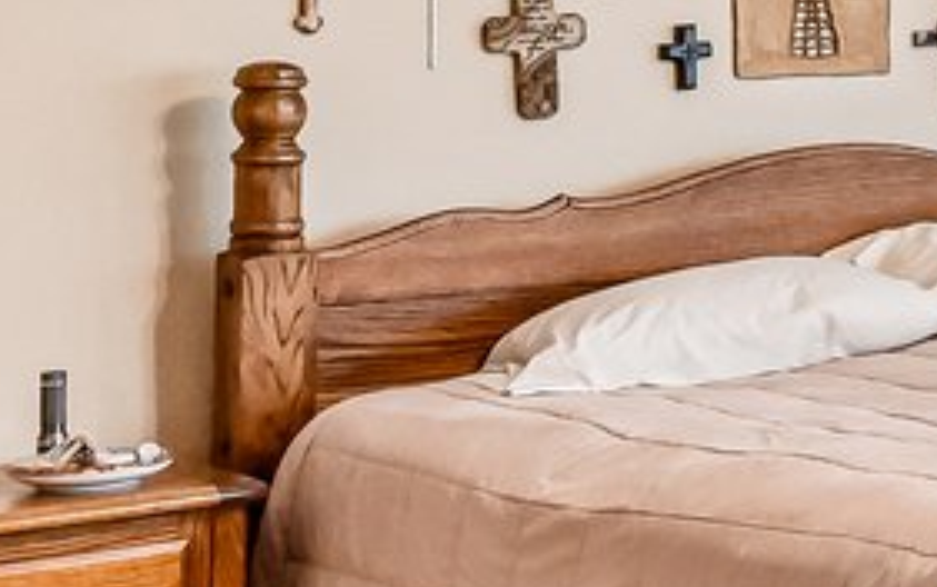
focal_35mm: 104
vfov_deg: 12.4
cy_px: -25
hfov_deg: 15.2
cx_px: 1994
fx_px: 2657
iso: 720
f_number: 8
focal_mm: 14
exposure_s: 1/15
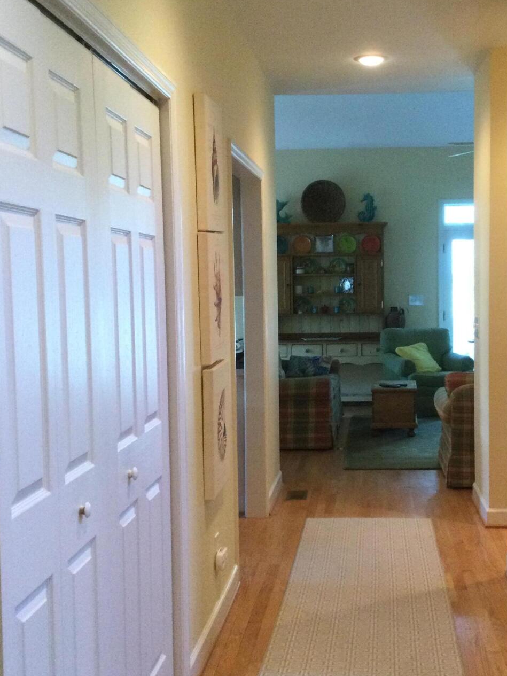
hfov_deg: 29.4
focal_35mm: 49
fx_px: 957
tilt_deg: -4.2
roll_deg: +0.2
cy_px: 348
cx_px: 349
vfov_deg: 38.9
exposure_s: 1/30
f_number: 2.4
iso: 125
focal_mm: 3.3
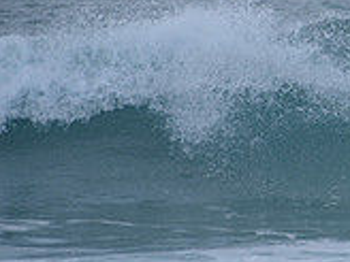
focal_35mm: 1705
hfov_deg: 1.2
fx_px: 17239
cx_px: 583
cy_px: 97
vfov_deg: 0.9
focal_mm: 500
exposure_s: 1/800
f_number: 5.6
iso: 140
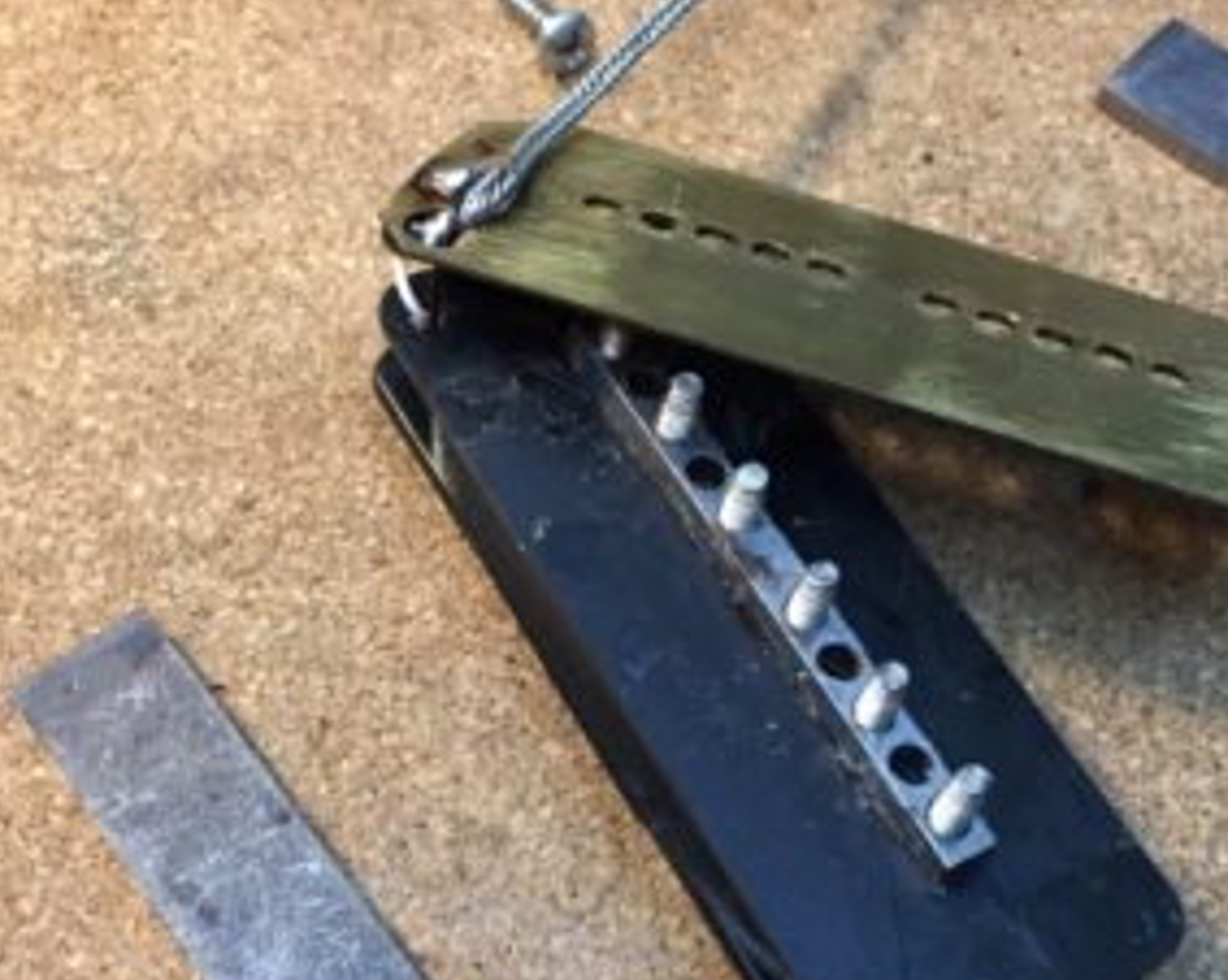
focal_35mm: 50
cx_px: 768
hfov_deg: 37.1
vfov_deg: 30.1
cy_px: 601
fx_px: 1816
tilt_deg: -60.5
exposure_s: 1/33
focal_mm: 4.15
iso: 160
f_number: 2.2
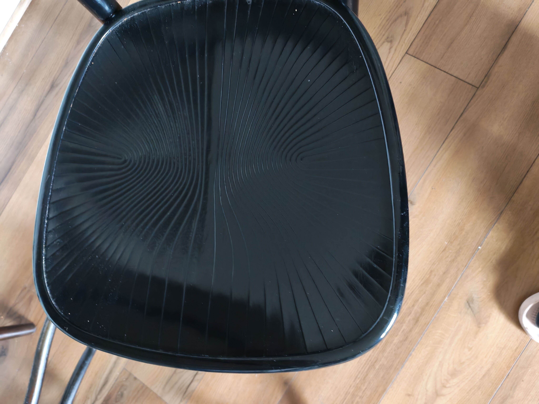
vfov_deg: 51.4
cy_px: 202
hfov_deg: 65.3
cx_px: 270
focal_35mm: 27
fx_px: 420
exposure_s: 1/25
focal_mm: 6.12
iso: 3200
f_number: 1.9
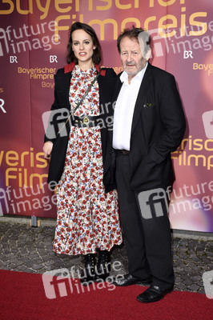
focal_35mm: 45
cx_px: 106
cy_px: 160
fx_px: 400
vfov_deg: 43.6
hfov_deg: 29.8
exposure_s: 1/160
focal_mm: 30
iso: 250
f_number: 6.3
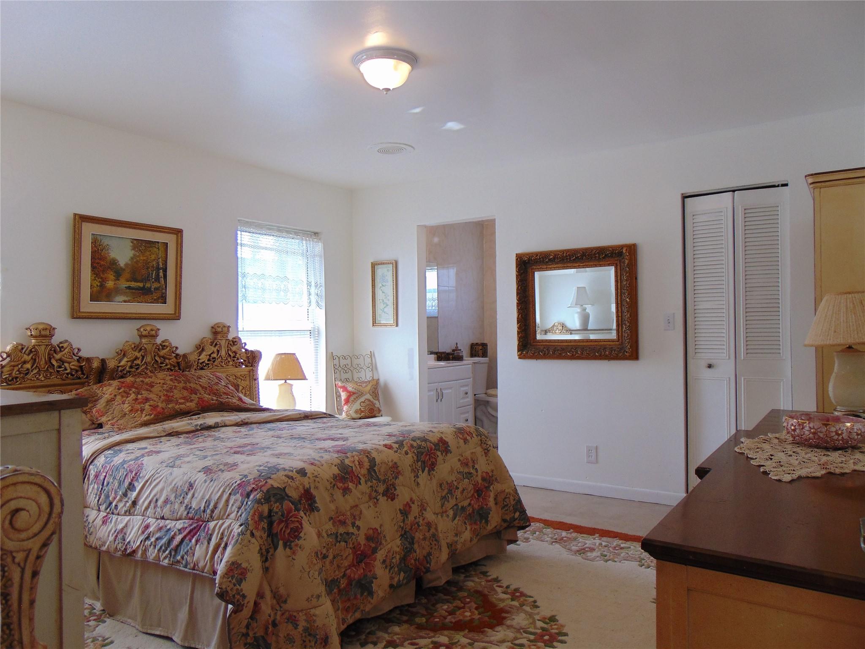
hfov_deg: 69.4
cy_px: 324
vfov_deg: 54.9
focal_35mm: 25
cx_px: 432
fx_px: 625
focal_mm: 4.5
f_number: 3
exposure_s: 1/60
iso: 80
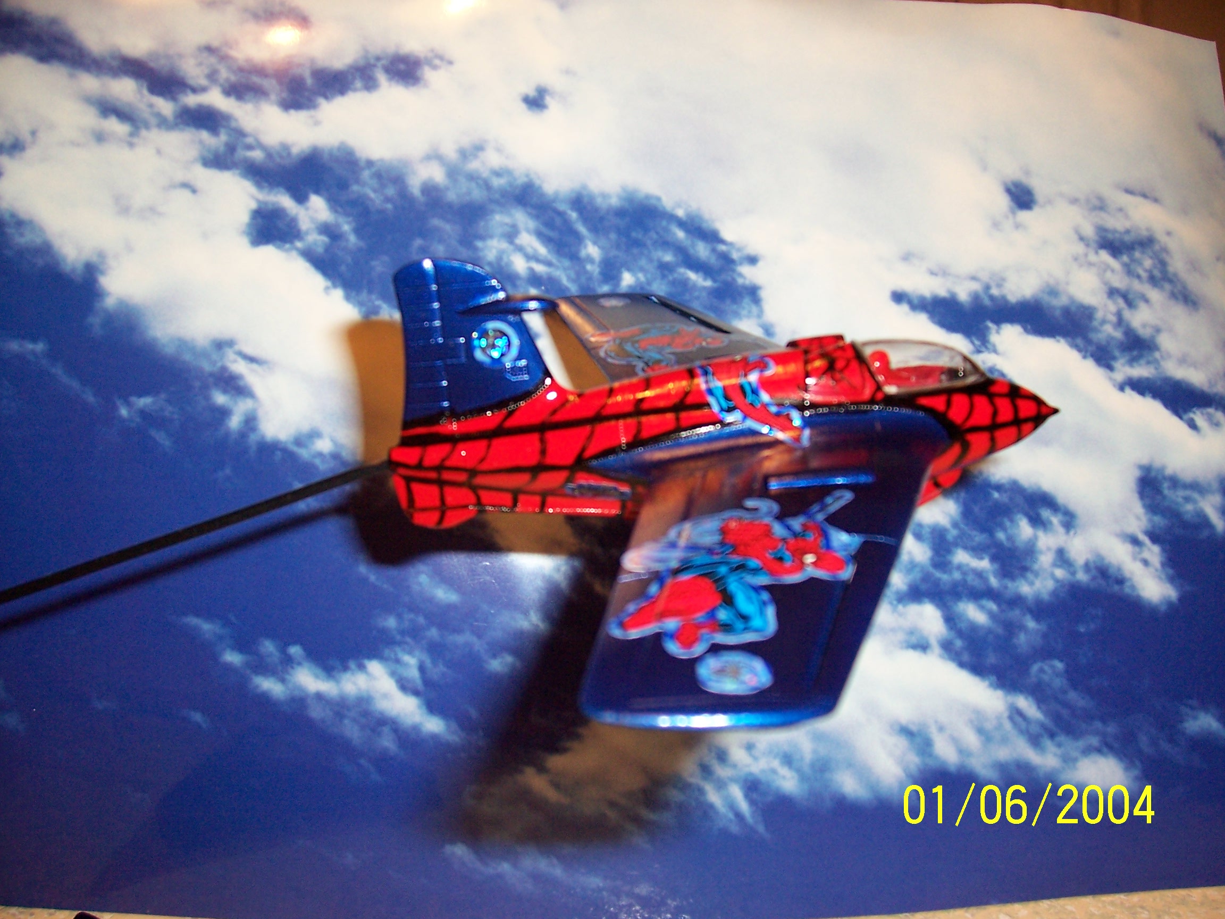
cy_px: 460
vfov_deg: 41.8
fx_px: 1203
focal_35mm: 34
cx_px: 612
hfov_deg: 54.0
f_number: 2.7
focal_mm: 5.6
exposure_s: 1/60
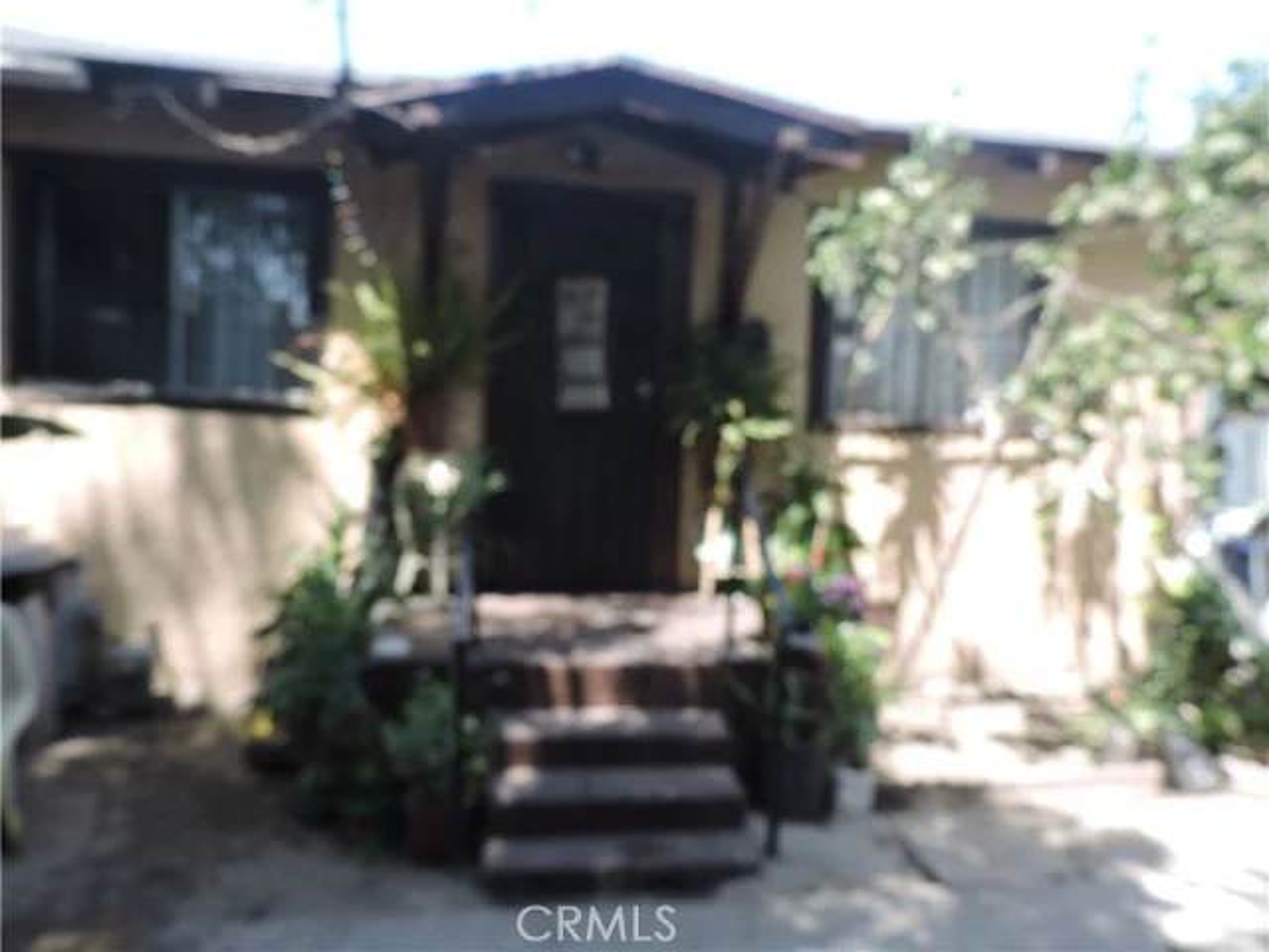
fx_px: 1026
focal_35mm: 28
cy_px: 476
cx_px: 634
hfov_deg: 63.4
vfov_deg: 49.7
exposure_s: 1/200
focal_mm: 5
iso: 100
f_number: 3.1
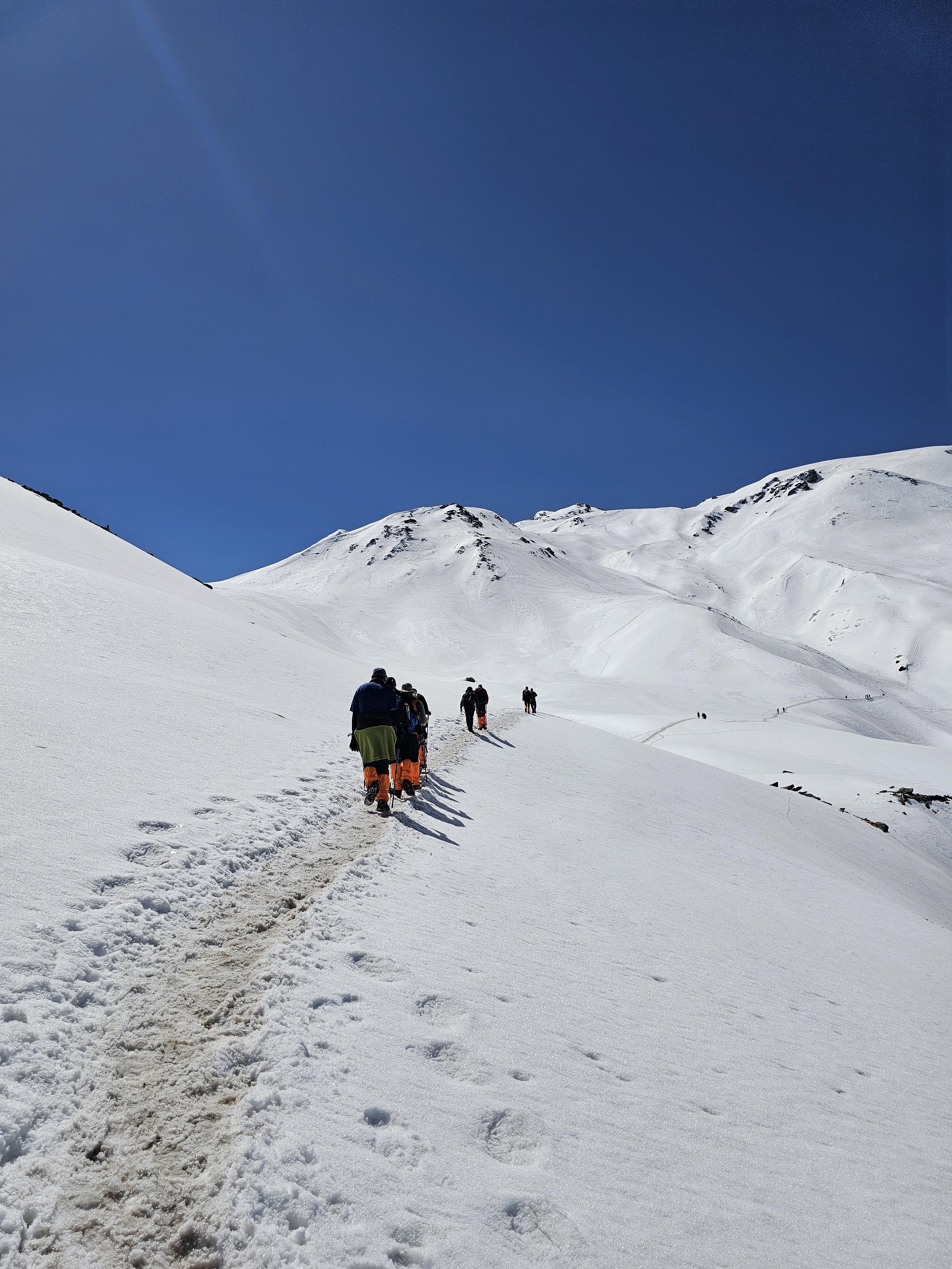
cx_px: 476
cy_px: 634
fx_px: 843
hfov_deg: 58.9
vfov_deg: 73.9
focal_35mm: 23
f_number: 1.7
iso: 10
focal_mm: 6.3
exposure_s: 1/2882
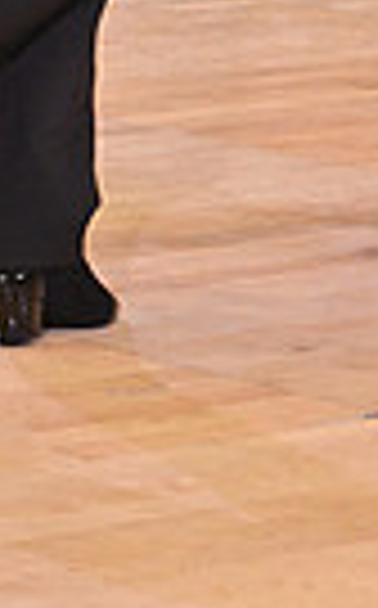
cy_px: -414
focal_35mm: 342
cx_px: 578
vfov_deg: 6.1
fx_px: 5655
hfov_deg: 3.8
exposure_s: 1/400
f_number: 6.3
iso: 4000
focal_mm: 78
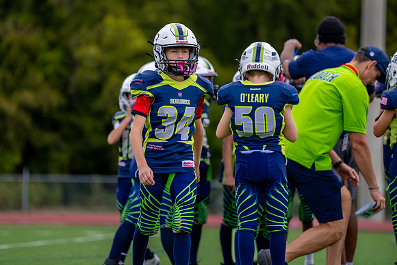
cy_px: 115
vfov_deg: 5.9
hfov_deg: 8.9
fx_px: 2564
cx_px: 189
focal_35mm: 232
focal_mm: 200
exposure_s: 1/3200
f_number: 2.8
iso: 500
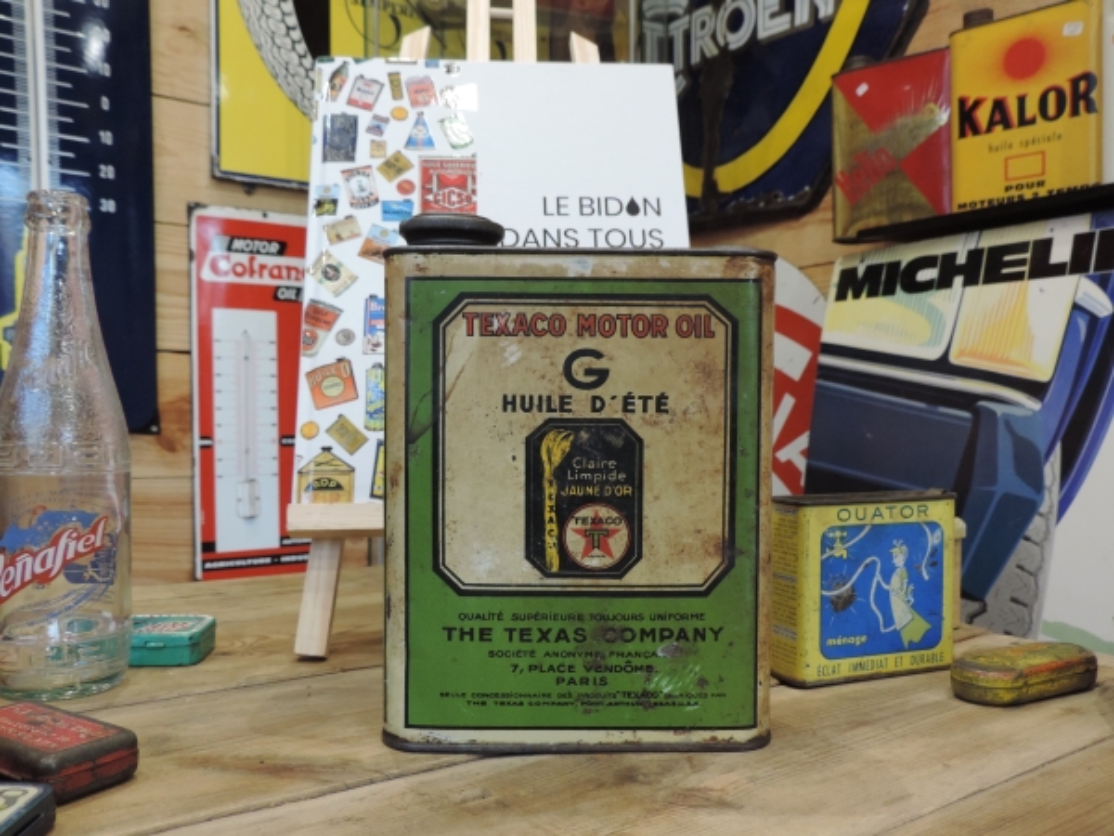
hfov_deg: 60.0
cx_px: 557
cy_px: 418
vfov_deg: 46.8
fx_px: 965
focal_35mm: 30
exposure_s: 1/25
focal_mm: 5.3
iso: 400
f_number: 3.1
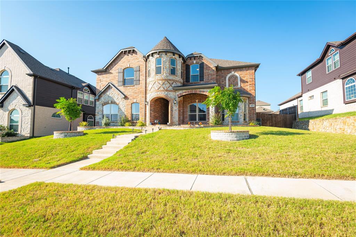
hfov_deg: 96.7
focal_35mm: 16
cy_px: 118
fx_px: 158
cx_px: 178
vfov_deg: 73.8
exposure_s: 1/160
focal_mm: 16
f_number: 7.1
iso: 100
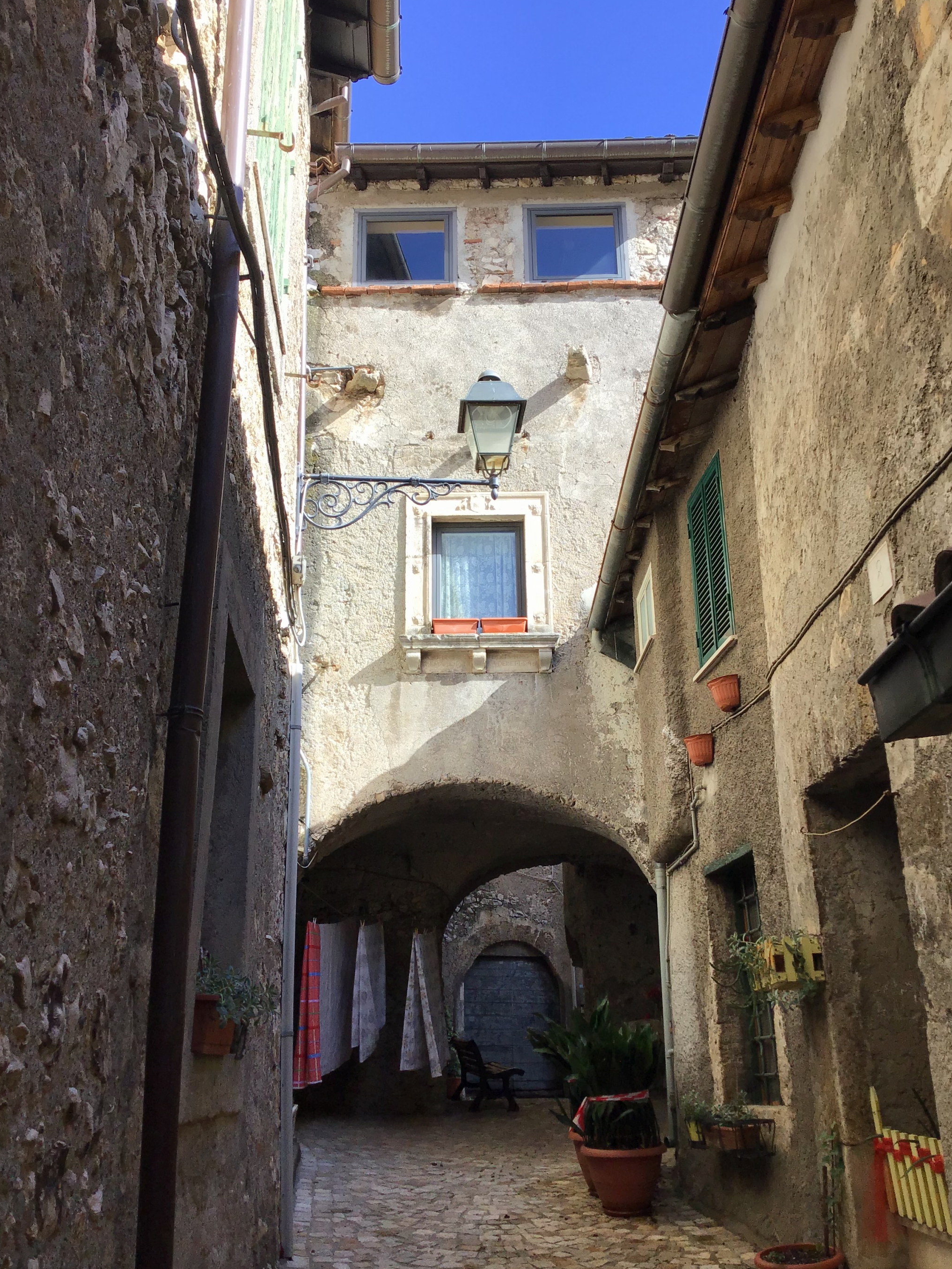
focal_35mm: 32
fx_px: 1174
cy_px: 637
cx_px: 473
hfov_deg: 44.2
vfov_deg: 56.8
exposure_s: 1/426
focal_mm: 3.3
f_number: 2.4
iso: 25
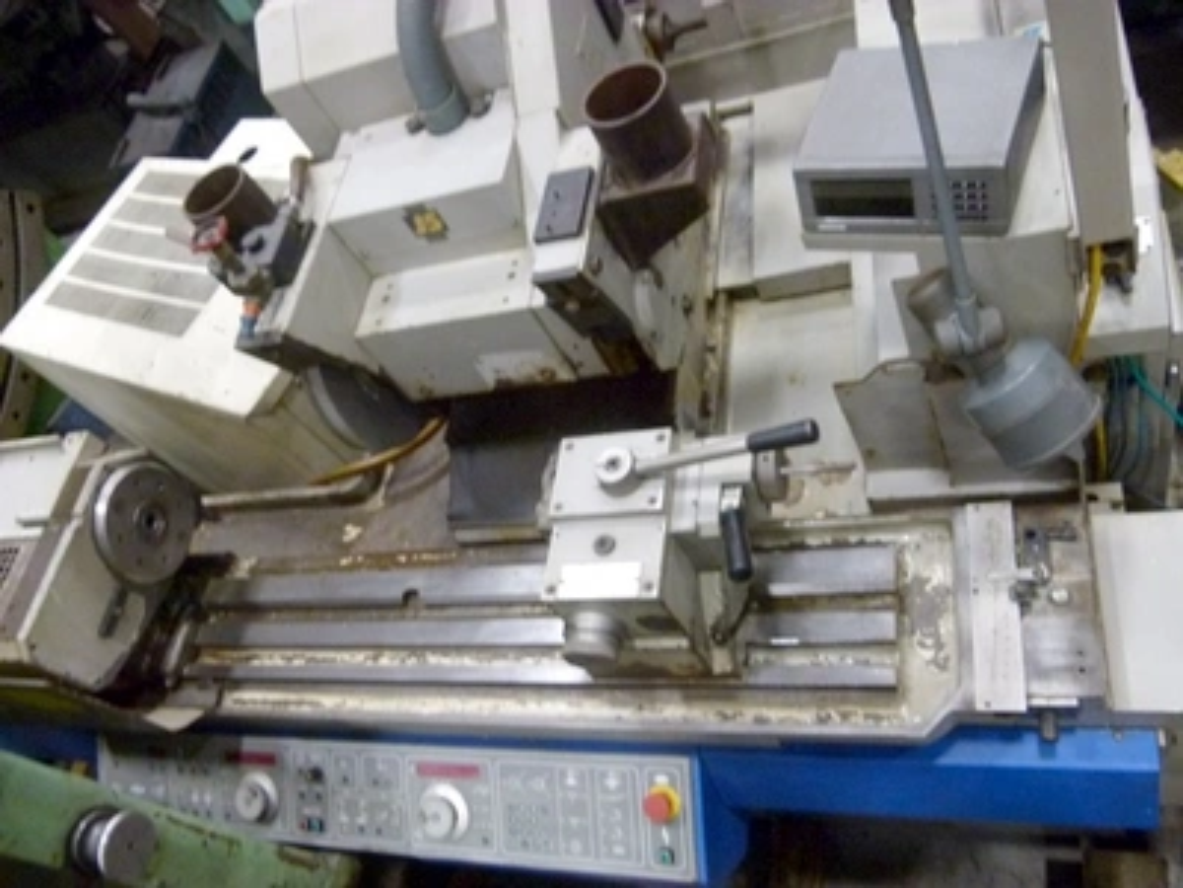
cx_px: 592
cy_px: 444
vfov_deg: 48.2
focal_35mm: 29
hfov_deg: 61.7
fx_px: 991
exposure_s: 1/25
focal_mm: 5.2
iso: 400
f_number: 2.9
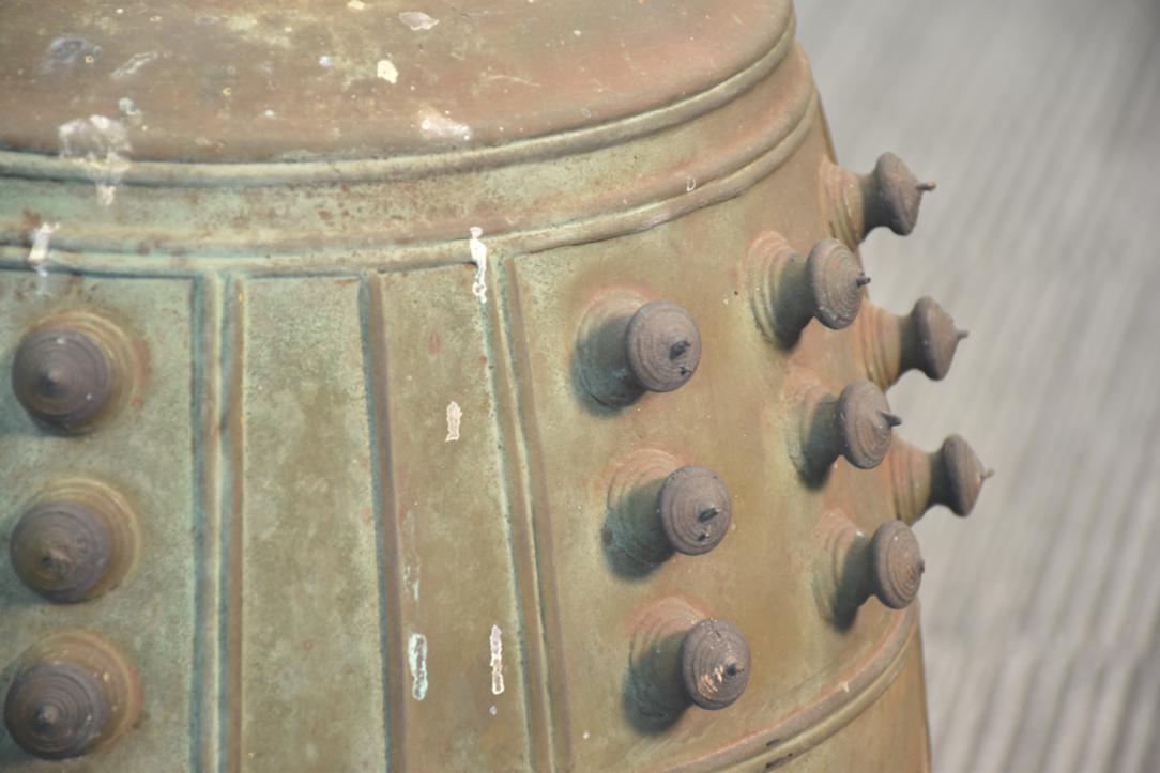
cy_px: 386
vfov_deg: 6.5
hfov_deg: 9.8
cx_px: 580
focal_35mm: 210
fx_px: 6767
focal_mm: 140
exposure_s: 1/13
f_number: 5.6
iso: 400
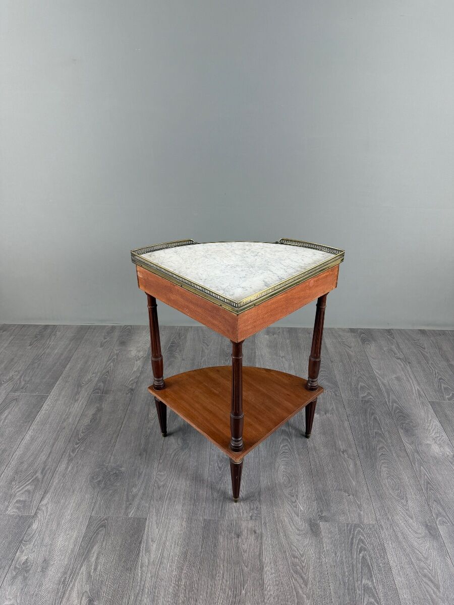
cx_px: 227
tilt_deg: -29.0
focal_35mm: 24
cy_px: 302
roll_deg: -0.5
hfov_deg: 56.8
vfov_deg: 71.6
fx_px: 420
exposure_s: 1/100
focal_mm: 6.76
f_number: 1.78
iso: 160
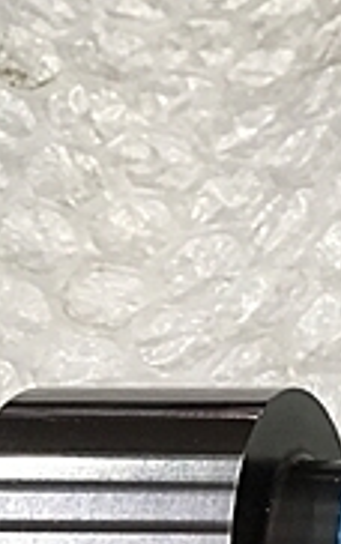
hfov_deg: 10.3
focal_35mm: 108
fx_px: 1603
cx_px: 850
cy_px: 565
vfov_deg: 18.7
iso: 40
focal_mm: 4.15
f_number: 2.2
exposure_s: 1/30
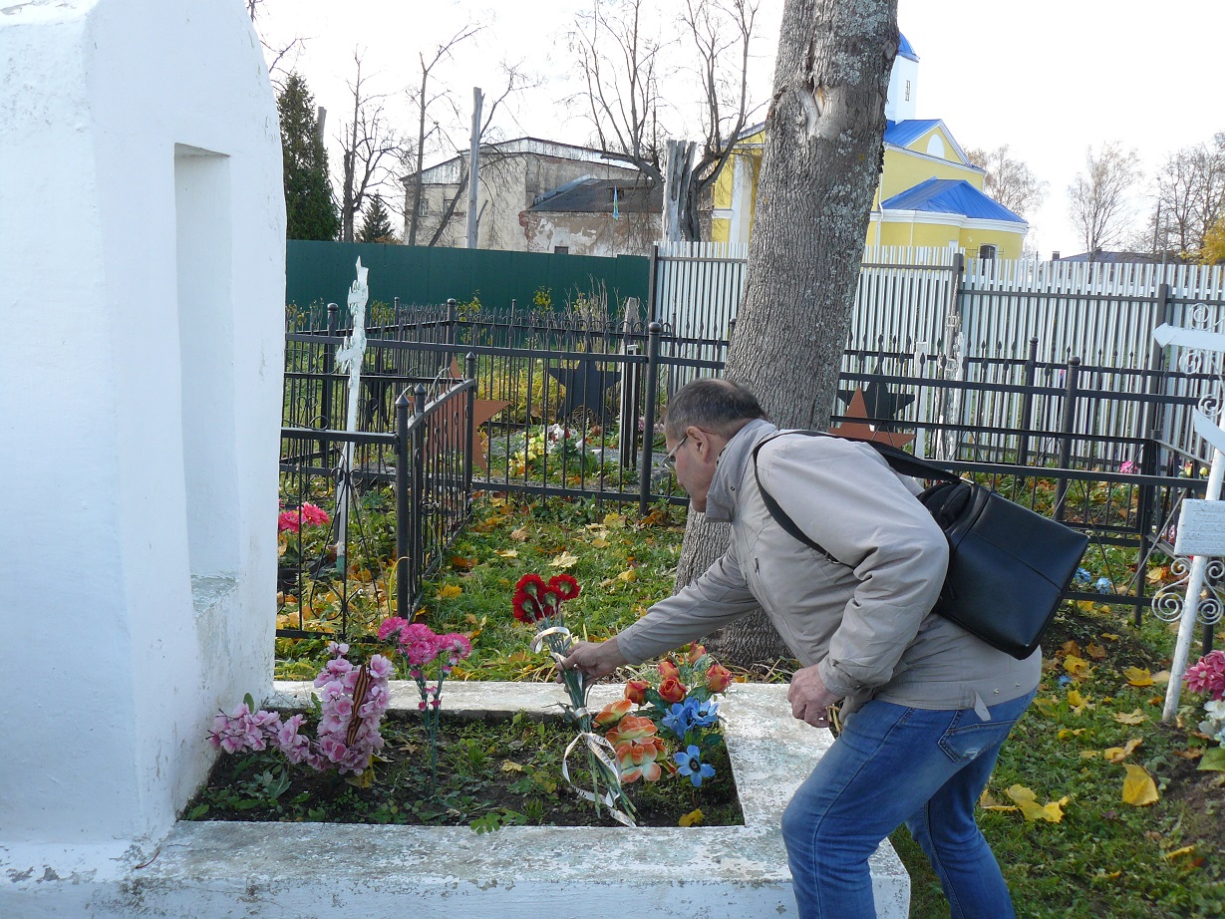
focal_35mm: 40
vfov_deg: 36.0
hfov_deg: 46.8
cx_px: 612
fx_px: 1416
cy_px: 460
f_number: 4
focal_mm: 6.7
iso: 100
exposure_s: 1/125
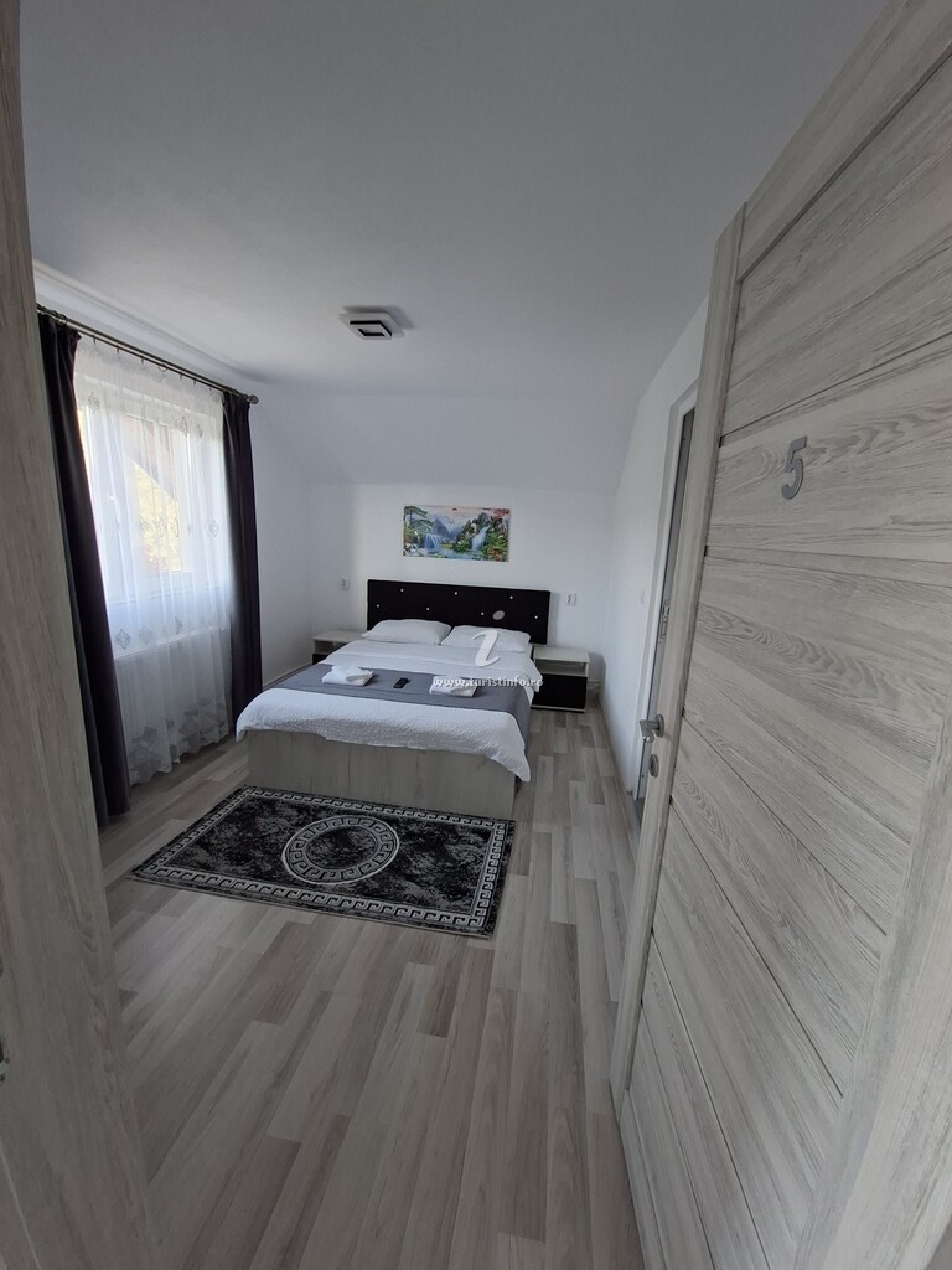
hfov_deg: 89.9
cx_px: 476
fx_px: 477
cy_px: 635
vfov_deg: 106.2
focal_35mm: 13
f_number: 2.2
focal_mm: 1.74
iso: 160
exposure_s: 1/40
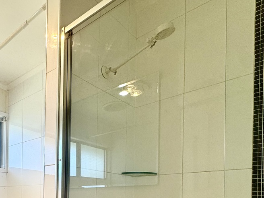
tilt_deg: +0.2
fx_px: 244
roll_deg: -0.1
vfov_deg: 38.5
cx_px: 44
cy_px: 203
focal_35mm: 32
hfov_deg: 52.3
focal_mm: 2.22
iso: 40
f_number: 2.2
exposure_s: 1/129
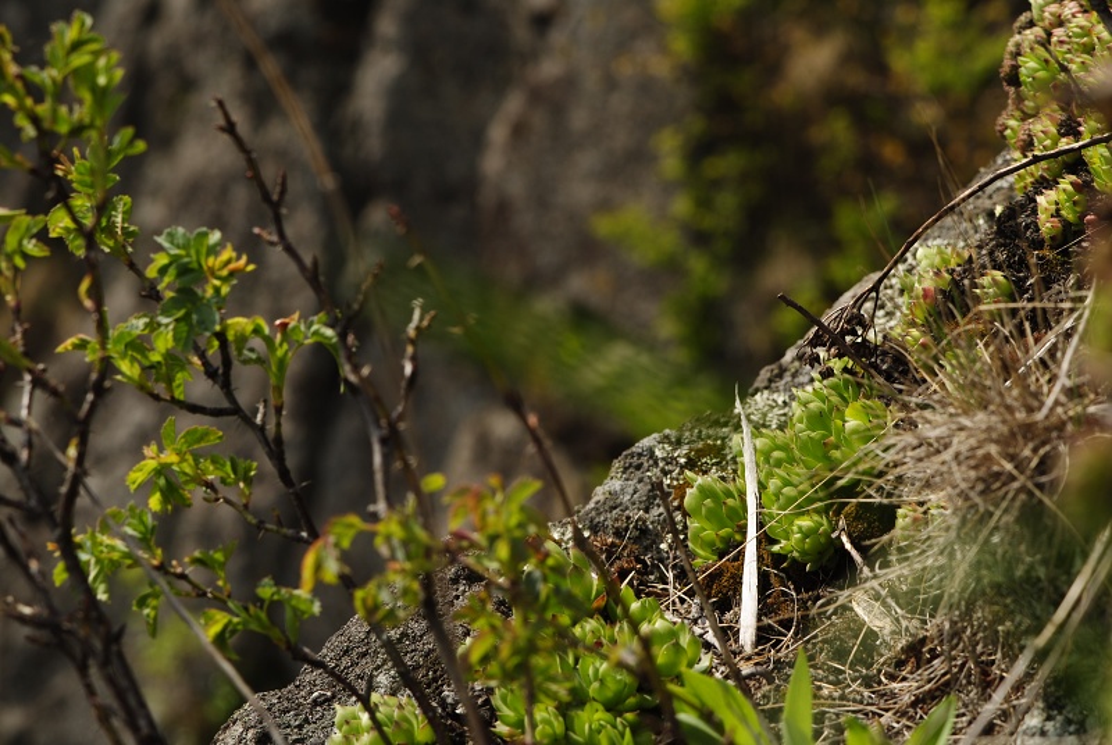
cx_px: 556
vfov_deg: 10.8
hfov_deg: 16.0
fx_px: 3944
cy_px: 372
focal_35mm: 128
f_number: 9
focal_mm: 85
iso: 100
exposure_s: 1/160
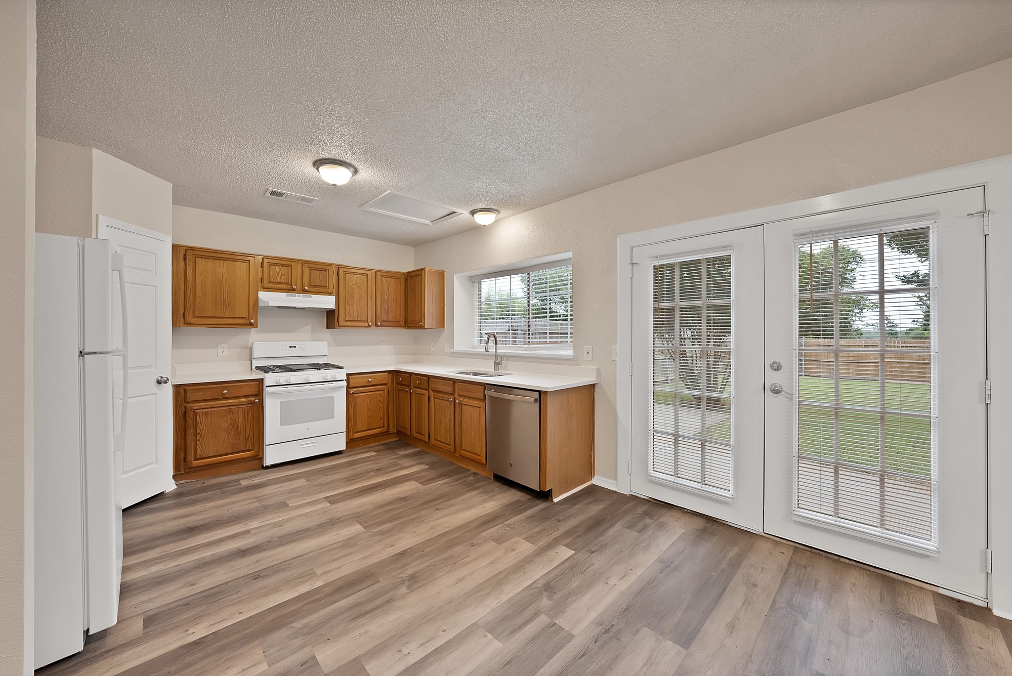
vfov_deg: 90.1
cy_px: 338
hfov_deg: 112.6
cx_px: 506
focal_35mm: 12
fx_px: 338
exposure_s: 1/2
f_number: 9
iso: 640
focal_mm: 12
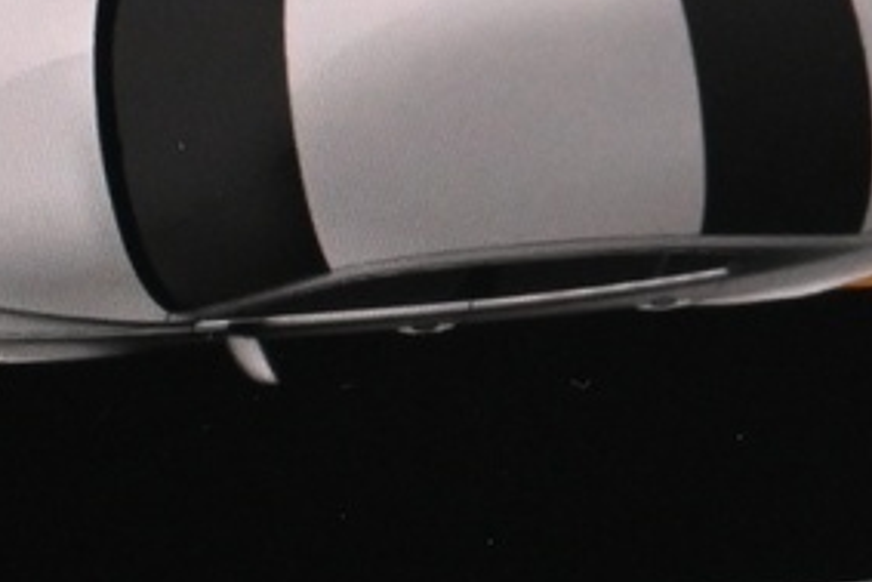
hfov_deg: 9.2
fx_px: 5404
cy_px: 216
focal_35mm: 223
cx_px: 416
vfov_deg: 6.2
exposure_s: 1/40
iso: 2000
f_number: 4.5
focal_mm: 26
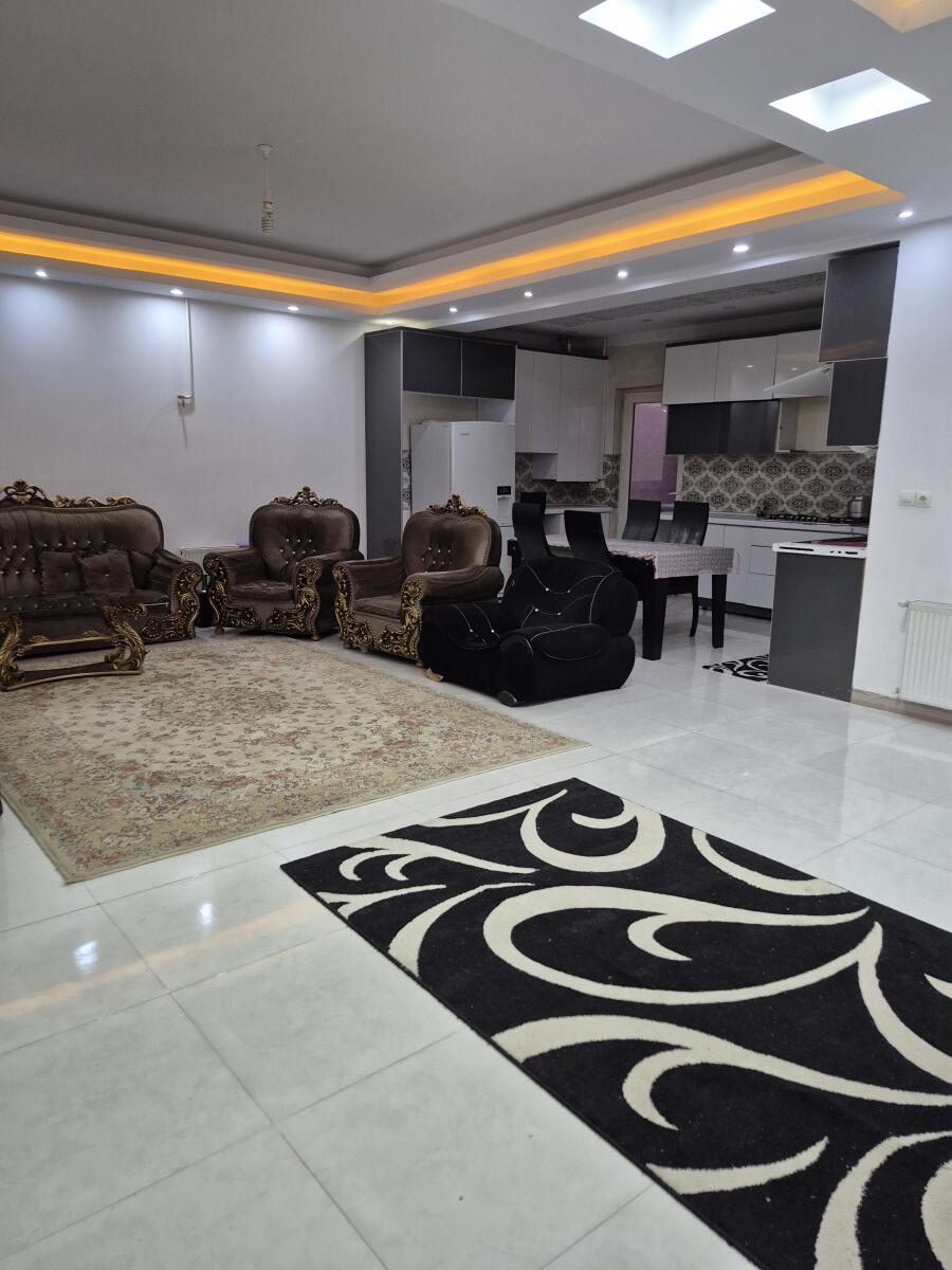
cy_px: 635
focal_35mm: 23
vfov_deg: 73.9
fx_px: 843
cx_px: 476
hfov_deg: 58.9
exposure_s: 1/100
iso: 320
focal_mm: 5.4
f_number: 1.8
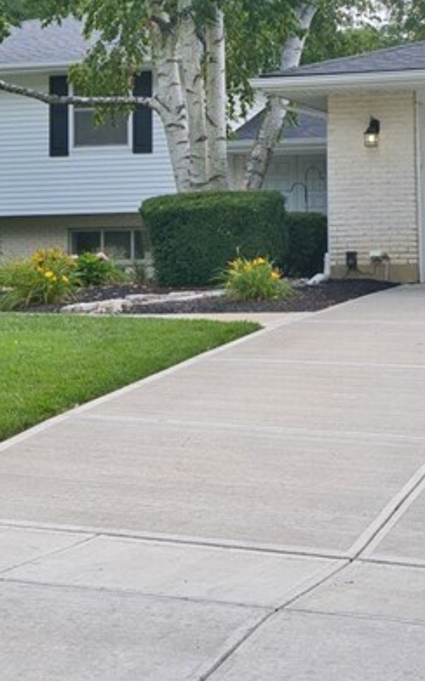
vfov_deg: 20.8
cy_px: 172
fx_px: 1837
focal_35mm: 99
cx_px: 329
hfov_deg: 13.1
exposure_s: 1/100
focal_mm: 35
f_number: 7.1
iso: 100
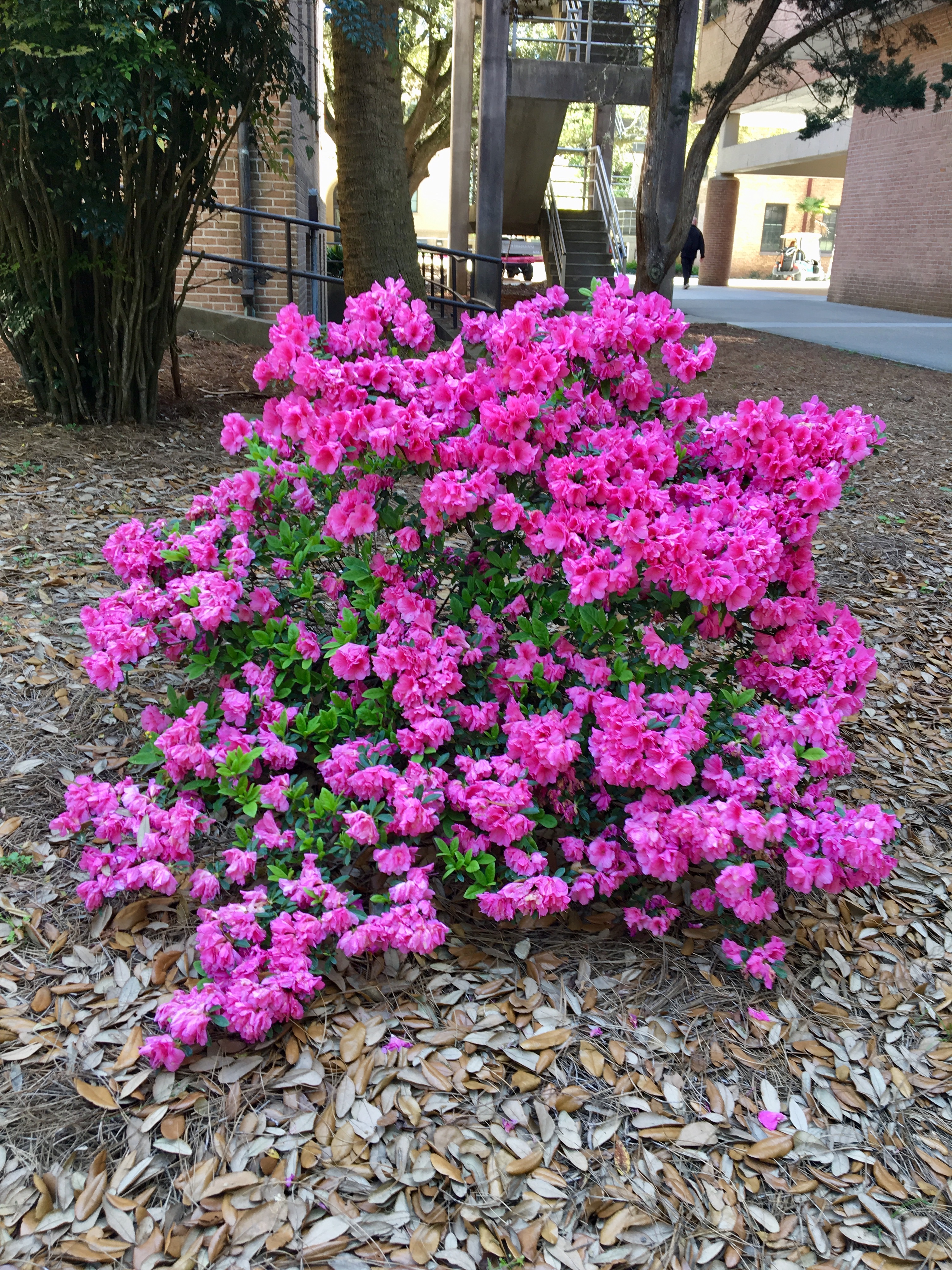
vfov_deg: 61.7
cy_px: 635
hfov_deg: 48.2
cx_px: 476
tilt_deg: -21.5
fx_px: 1063
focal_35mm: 29
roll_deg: -2.0
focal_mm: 4.15
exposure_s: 1/60
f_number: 2.2
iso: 25
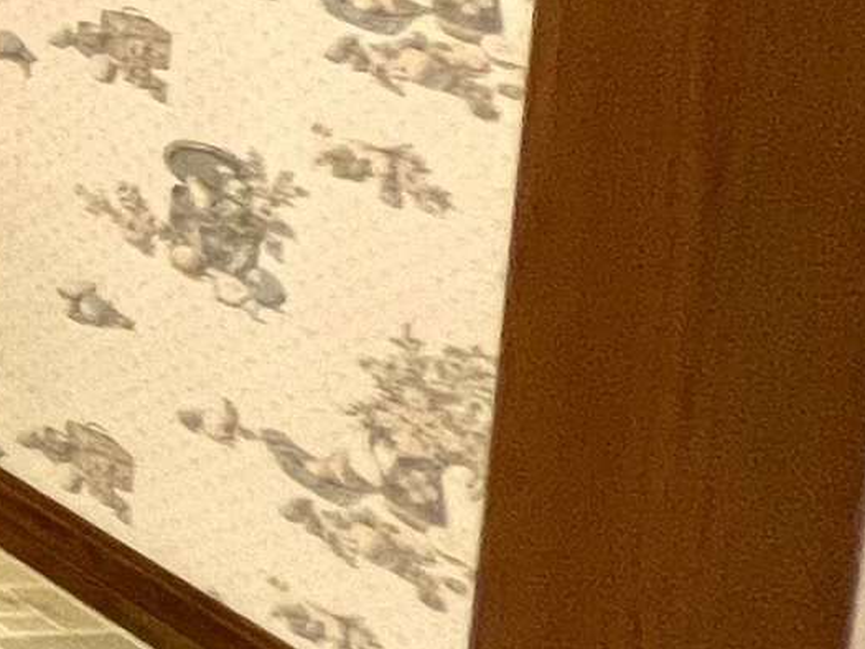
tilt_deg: -6.5
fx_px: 1900
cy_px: -400
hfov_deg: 12.1
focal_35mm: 76
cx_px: -1631
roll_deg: +0.0
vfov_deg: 17.0
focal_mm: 1.57
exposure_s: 1/60
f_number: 1.8
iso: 160
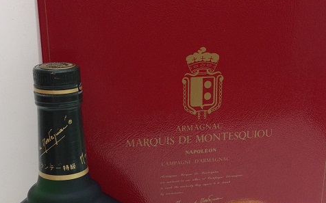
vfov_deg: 21.4
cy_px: 153
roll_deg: +1.2
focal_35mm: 60
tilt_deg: -15.2
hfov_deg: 34.0
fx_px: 533
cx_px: 162
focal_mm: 4.12
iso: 64
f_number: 2.4
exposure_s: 1/60
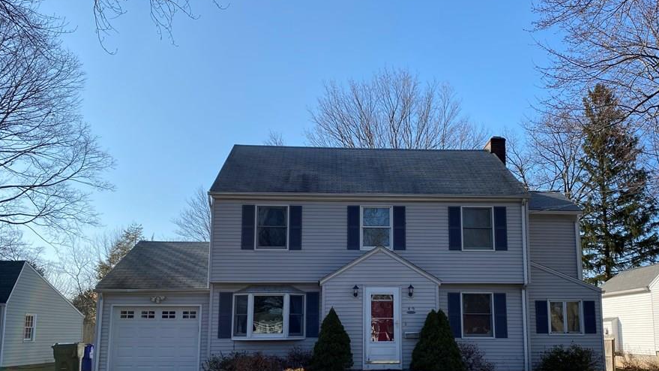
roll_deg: -0.3
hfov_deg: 59.4
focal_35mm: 33
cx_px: 366
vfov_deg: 35.2
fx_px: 577
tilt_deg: +7.6
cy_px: 254
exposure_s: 1/2364
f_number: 1.8
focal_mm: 4.25
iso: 32
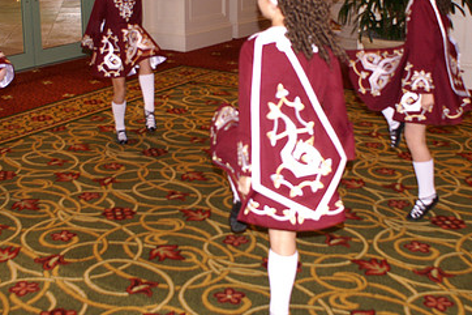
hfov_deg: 41.1
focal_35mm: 48
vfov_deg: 27.6
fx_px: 629
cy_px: 76
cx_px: 223
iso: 400
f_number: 4
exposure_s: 1/60
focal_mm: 20
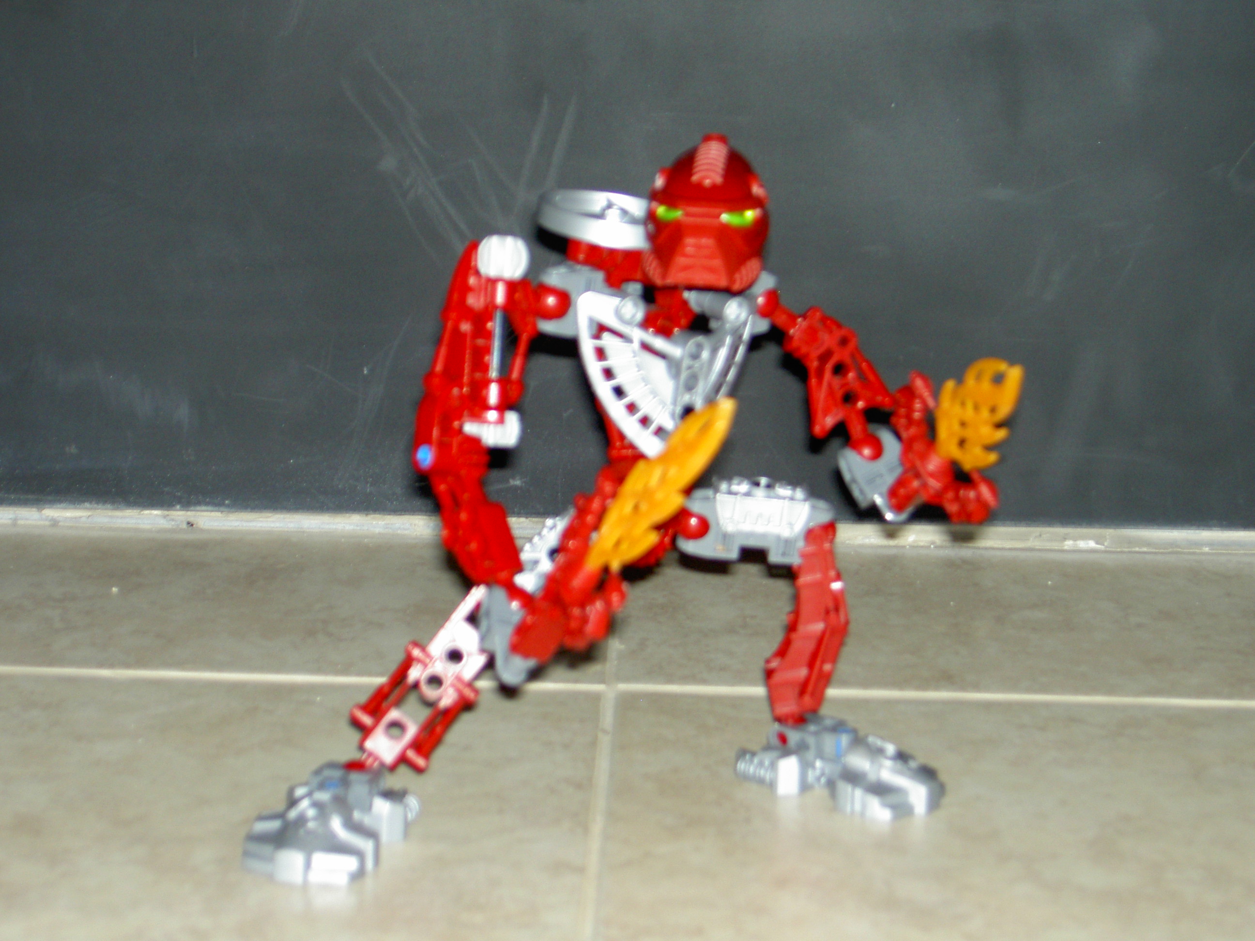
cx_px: 628
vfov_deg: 17.6
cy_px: 470
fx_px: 3045
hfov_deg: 23.3
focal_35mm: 84
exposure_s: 1/78.1
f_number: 4.1
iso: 100
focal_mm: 17.4
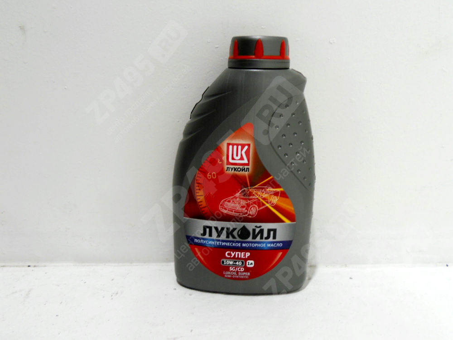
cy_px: 170
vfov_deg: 44.2
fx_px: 419
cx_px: 226
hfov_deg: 56.8
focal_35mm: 32
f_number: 3.5
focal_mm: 5.8
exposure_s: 1/30
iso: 250
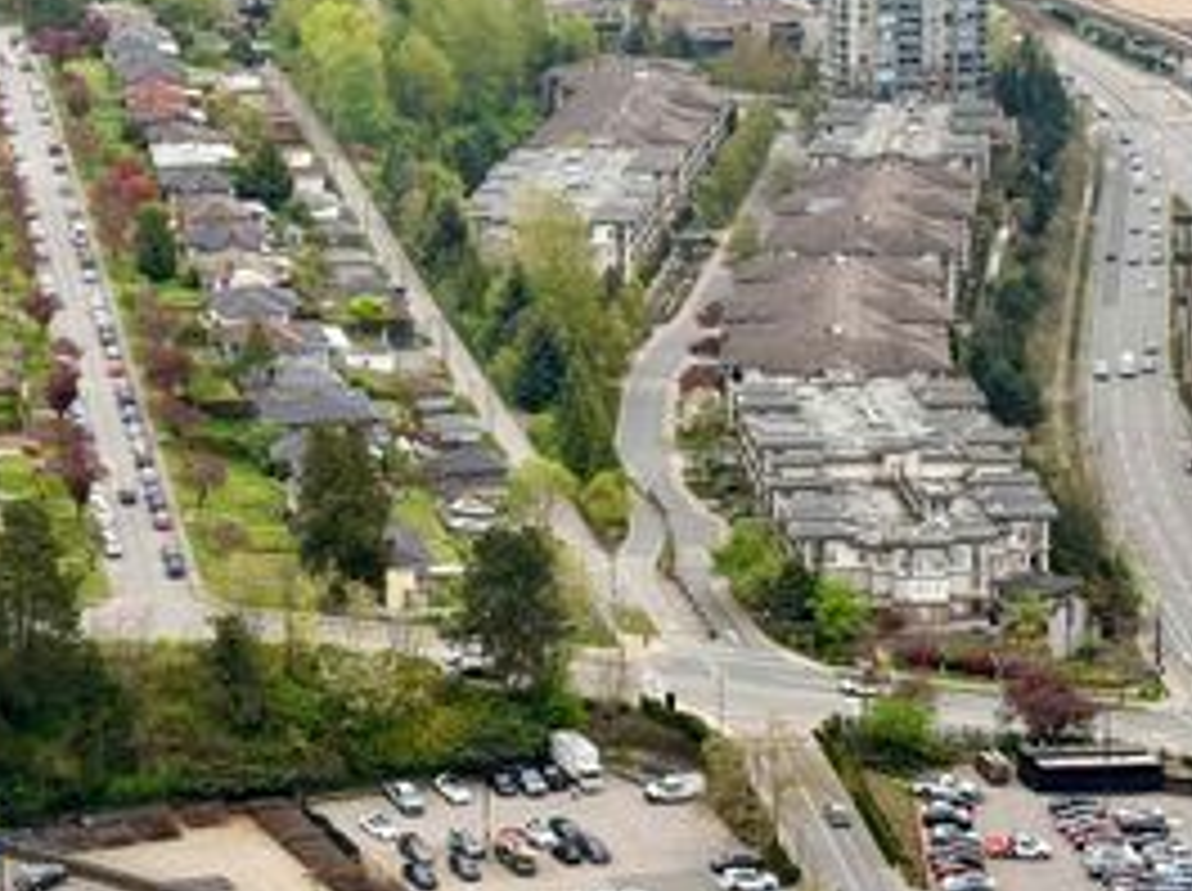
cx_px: 130
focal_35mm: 98
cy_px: 194
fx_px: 3370
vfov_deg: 15.0
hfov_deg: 19.7
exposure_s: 1/884
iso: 40
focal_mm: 5.96
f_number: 1.6
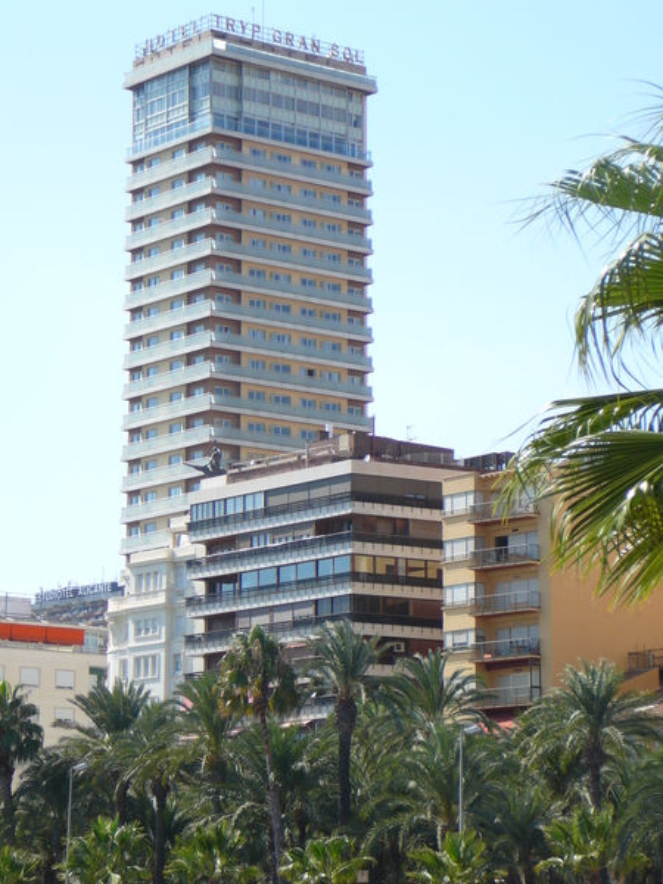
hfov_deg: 13.2
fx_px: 2860
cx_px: 332
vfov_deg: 17.6
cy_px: 442
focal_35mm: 112
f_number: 3.9
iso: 80
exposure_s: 1/640
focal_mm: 16.6
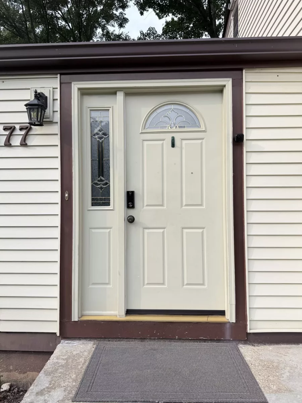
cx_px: 151
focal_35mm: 24
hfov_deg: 56.8
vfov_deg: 71.6
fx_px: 279
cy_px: 202
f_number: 1.78
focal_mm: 6.76
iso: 80
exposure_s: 1/1855
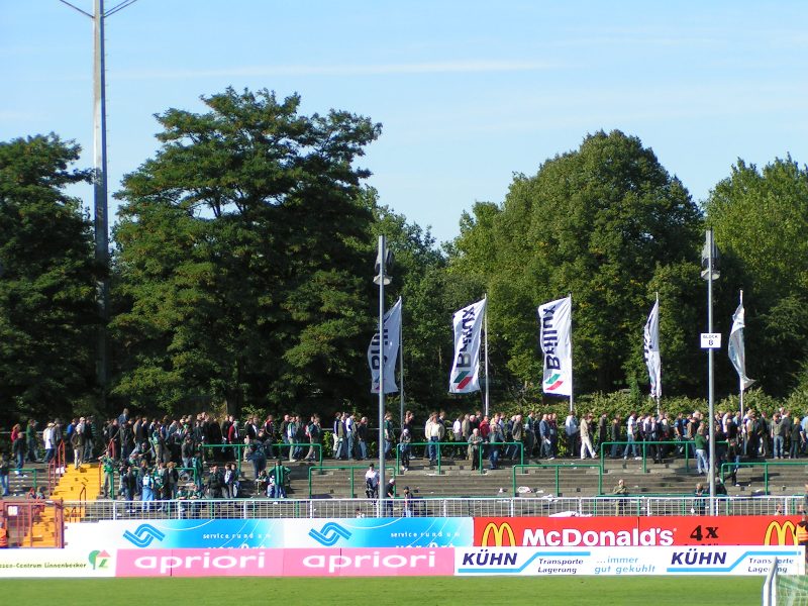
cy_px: 303
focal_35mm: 114
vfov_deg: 13.0
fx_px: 2661
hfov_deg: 17.3
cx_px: 404
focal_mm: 17.4
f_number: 3.5
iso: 50
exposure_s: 1/640
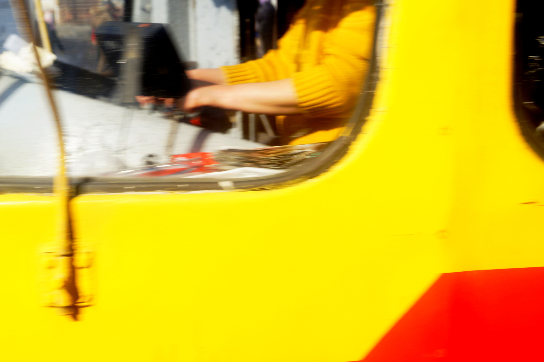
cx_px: 272
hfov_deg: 27.0
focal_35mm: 75
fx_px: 1133
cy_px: 181
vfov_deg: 18.2
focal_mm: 50
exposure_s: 1/250
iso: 100
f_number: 7.1
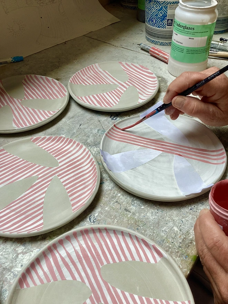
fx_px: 272
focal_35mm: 31
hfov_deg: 45.4
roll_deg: +3.8
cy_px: 152
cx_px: 114
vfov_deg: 58.4
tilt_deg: -44.2
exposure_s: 1/103
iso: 25
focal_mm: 3.3
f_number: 2.4
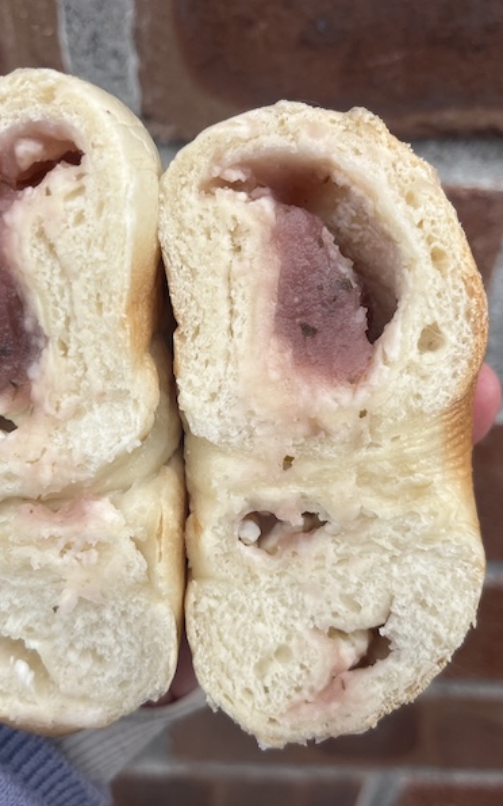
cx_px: 191
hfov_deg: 34.2
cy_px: 402
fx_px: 812
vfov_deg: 52.8
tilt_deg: -41.3
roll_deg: +1.2
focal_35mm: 37
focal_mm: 5.1
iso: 50
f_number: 1.6
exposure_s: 1/1672
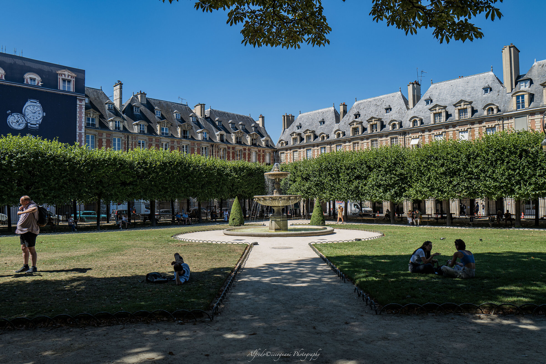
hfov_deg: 65.5
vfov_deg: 46.4
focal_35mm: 28
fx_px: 425
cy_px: 182
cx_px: 273
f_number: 4.5
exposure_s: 1/1000
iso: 200
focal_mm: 28
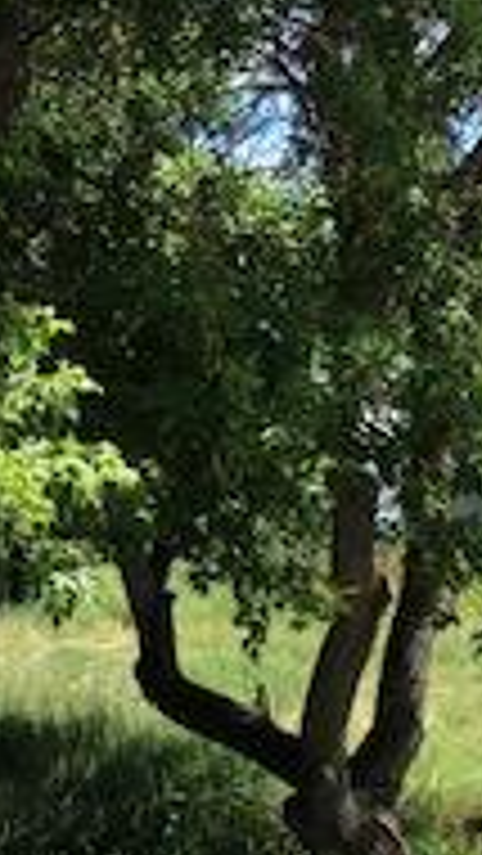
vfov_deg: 20.7
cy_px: 526
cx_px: -59
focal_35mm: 103
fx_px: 2338
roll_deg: +1.5
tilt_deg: +0.8
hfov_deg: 11.6
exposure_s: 1/528
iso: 20
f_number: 1.8
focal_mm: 3.99
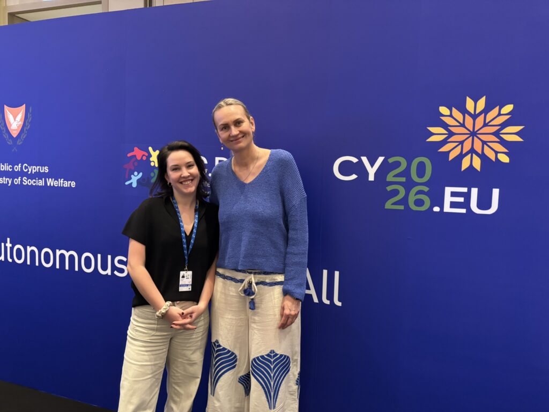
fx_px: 412
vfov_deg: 53.1
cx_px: 274
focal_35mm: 26
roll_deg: -2.1
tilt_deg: -4.8
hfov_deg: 67.3
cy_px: 206
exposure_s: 1/30
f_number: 1.6
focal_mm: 5.96
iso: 640
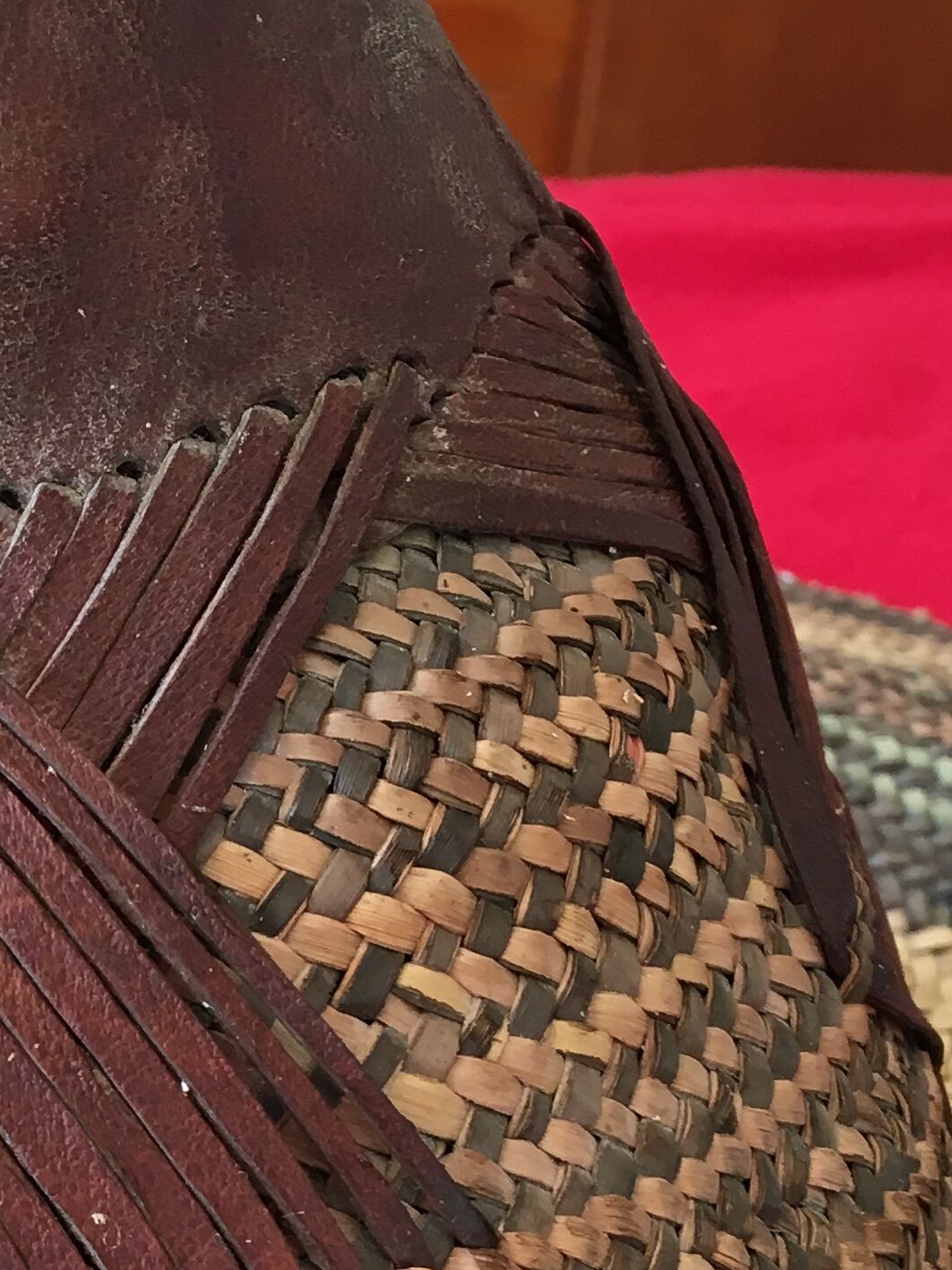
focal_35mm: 82
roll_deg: -0.4
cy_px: 1057
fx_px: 3008
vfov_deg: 23.4
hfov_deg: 17.4
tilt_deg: -36.0
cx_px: -104
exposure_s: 1/33
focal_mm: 4.15
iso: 64
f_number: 2.2
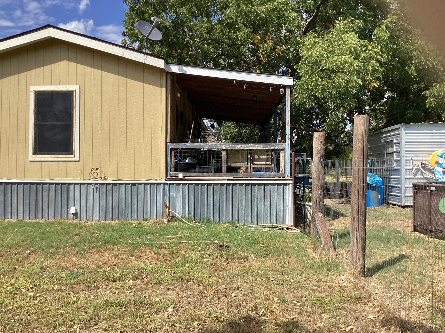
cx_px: 222
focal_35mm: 31
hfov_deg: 58.4
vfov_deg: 45.4
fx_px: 399
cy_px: 166
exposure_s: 1/1101
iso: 25
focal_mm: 3.3
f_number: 2.4
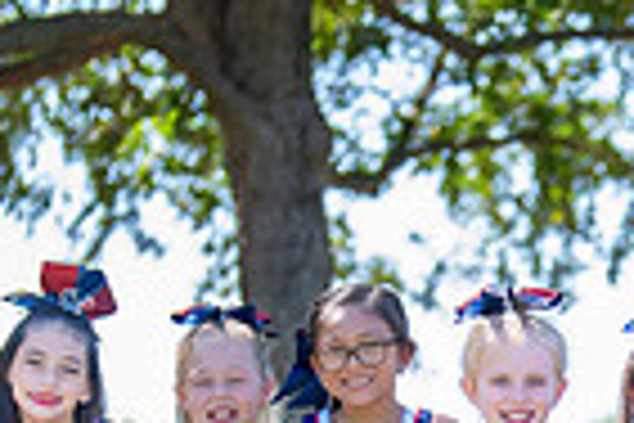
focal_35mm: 265
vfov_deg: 5.1
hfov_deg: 7.7
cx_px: 871
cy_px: 687
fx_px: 4667
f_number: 1.2
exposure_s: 1/1600
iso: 100
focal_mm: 50
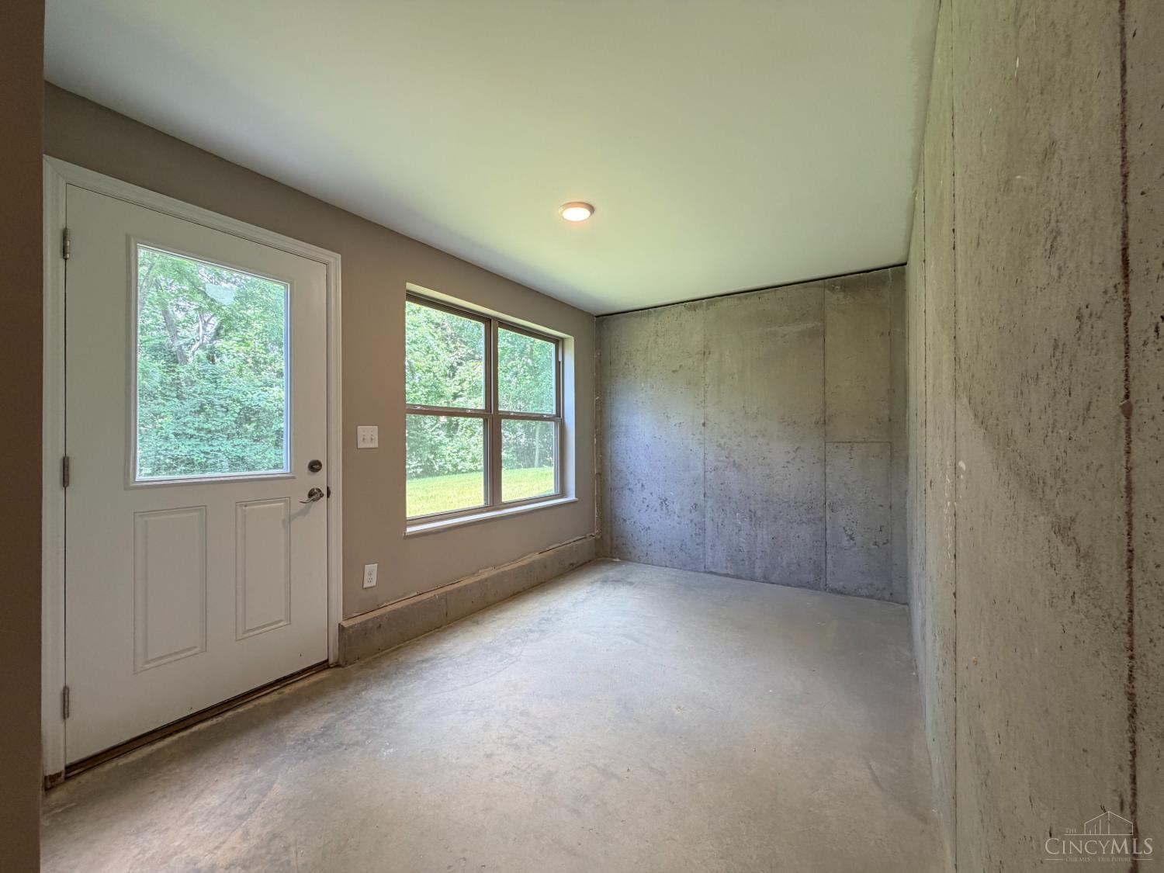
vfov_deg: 85.7
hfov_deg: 102.1
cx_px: 582
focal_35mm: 14
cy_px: 436
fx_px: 471
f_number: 2.2
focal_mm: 2.22
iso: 160
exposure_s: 1/121
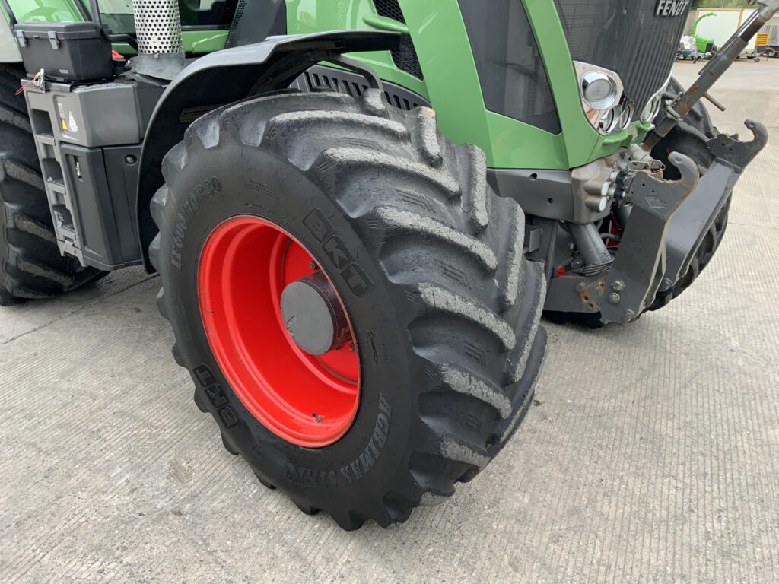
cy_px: 292
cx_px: 390
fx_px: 653
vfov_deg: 48.2
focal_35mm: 29
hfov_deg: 61.7
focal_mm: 3
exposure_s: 1/122
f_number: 1.8
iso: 50
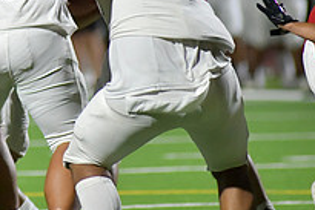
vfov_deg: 1.6
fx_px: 7425
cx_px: -58
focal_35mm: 848
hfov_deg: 2.4
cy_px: -2
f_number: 4
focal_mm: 300
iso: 7200
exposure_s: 1/1250
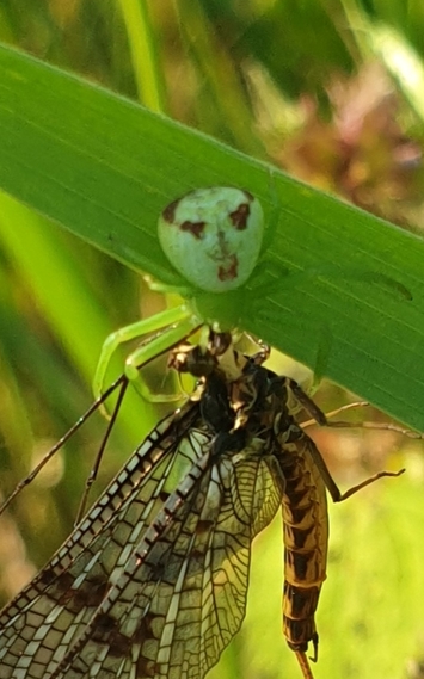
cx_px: 229
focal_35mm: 31
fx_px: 574
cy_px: 326
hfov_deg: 40.5
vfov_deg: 61.2
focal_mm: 4.3
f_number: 2.4
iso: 50
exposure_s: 1/679
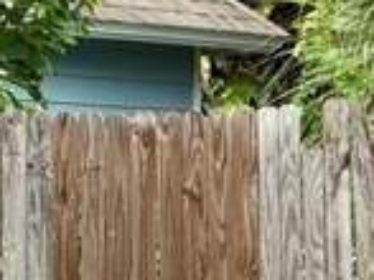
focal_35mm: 545
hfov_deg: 3.6
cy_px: -15
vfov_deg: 2.7
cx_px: 794
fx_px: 5884
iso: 50
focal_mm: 16.89
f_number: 2.8
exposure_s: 1/445
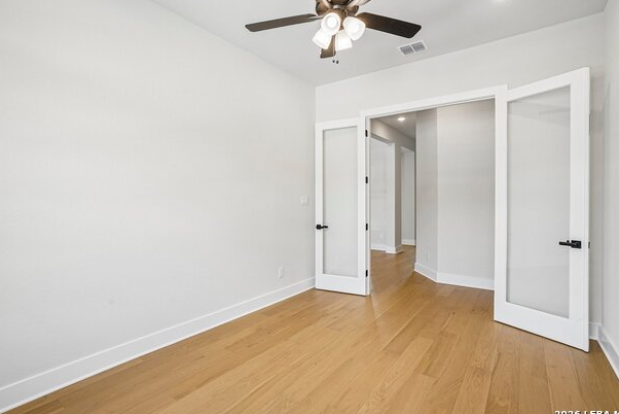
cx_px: 307
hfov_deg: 93.2
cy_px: 200
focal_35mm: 17
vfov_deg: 70.5
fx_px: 292
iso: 400
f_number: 9
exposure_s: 1/60
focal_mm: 16
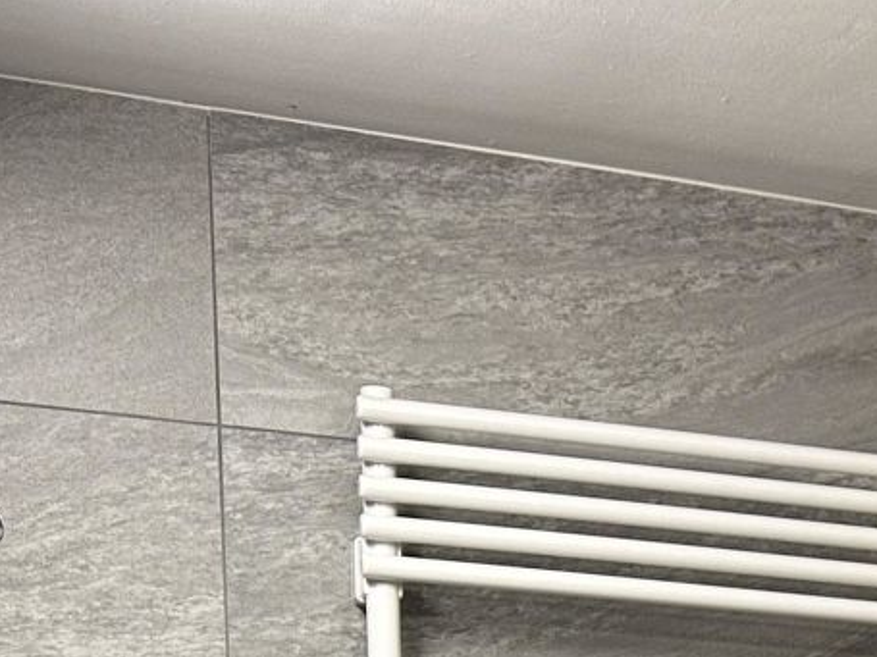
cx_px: 1226
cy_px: 1472
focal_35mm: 108
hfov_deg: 16.9
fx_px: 2735
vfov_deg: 11.7
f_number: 1.78
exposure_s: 1/50
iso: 125
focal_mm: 6.86
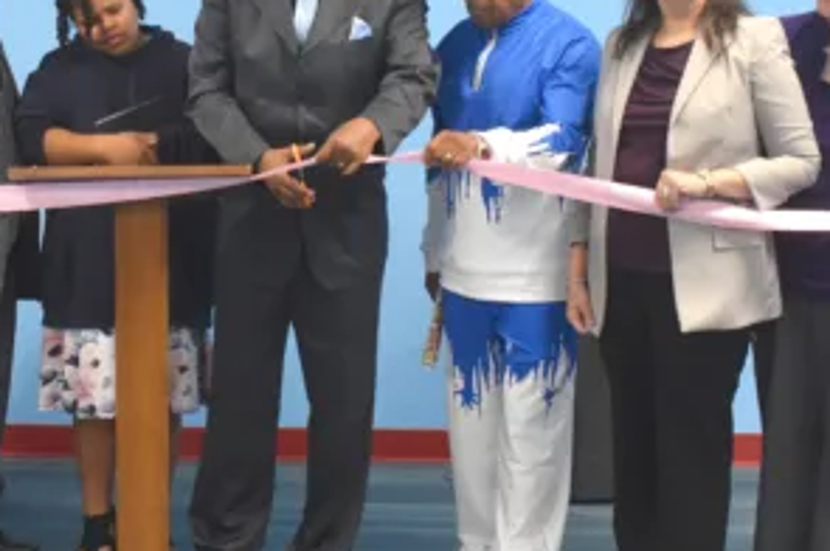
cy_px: 169
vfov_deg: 16.2
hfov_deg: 24.1
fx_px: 1934
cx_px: 281
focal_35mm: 84
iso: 1400
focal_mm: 22
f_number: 3.8
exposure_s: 1/125
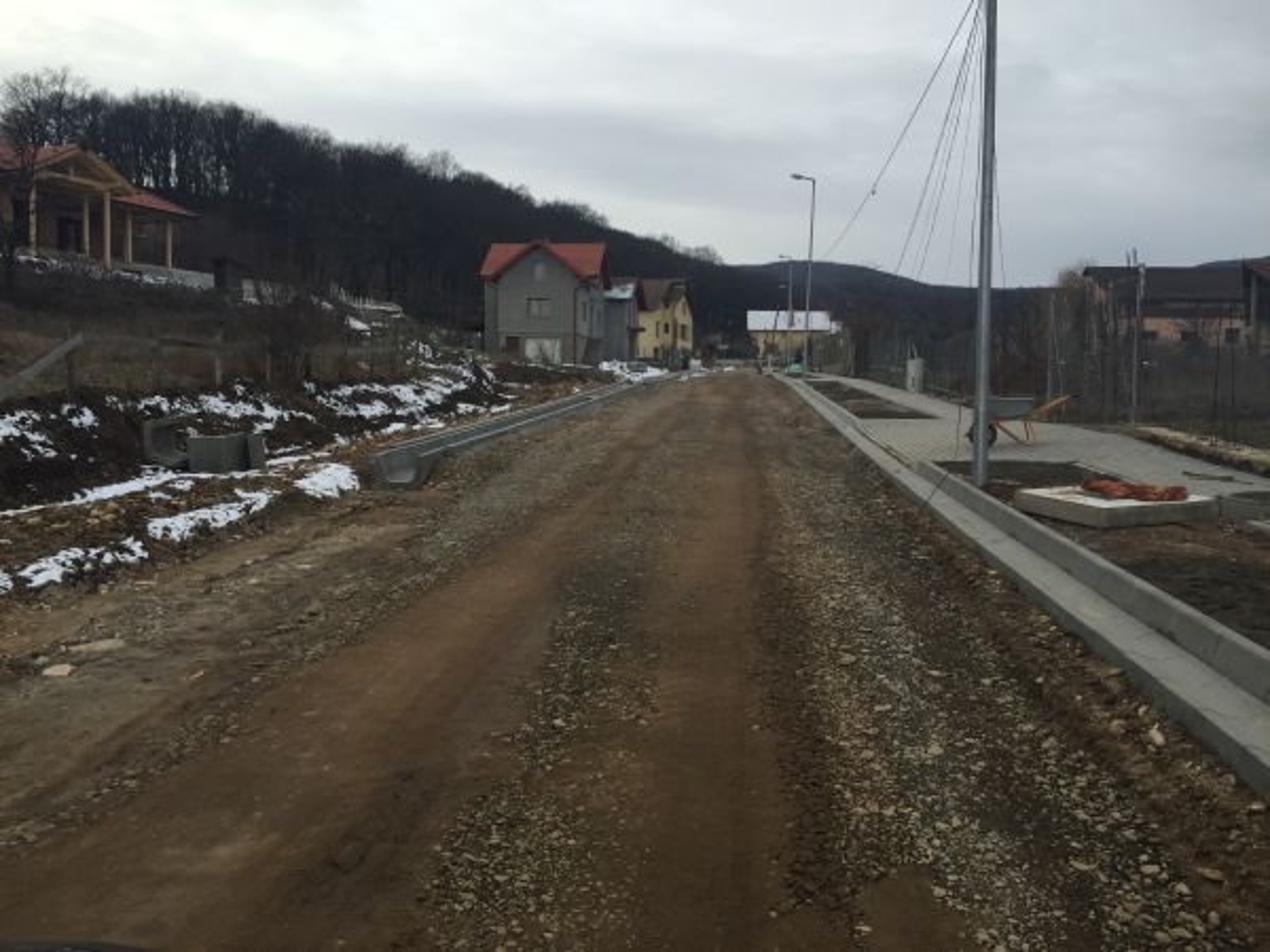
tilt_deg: -3.7
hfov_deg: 61.7
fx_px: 1064
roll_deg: -1.2
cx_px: 635
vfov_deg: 48.2
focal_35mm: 29
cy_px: 476
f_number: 2.2
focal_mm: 4.15
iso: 32
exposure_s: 1/807
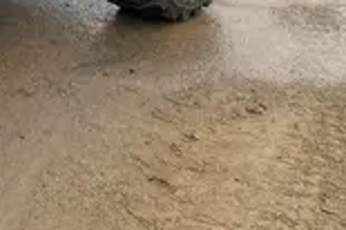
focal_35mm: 96
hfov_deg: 19.6
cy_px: -184
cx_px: -100
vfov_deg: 12.9
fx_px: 922
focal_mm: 4.25
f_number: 1.8
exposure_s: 1/130
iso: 32
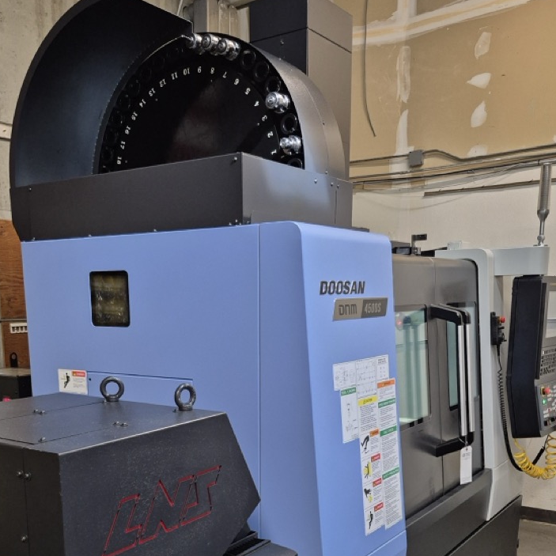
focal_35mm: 37
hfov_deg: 44.7
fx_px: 672
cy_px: 438
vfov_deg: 43.0
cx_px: 229
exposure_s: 1/120
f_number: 1.8
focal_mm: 5.4
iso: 640
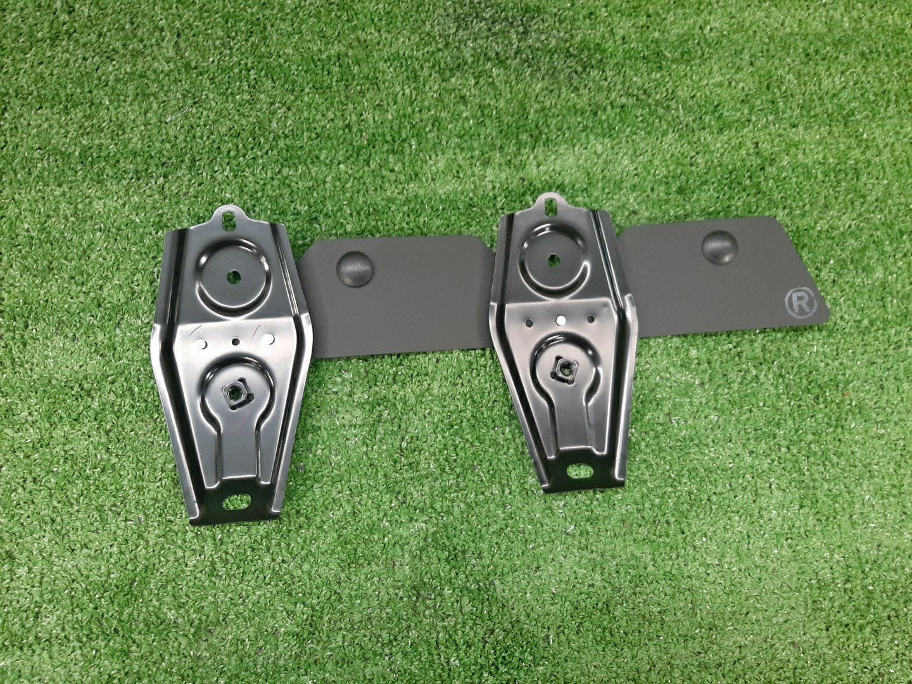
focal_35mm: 26
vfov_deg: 53.1
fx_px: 685
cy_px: 342
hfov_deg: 67.3
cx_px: 456
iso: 194
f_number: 1.7
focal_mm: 3.93
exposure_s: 1/25
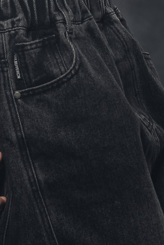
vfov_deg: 7.5
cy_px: 12
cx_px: -31
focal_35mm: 274
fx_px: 1872
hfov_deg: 5.0
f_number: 2.8
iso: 250
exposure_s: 1/160
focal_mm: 43
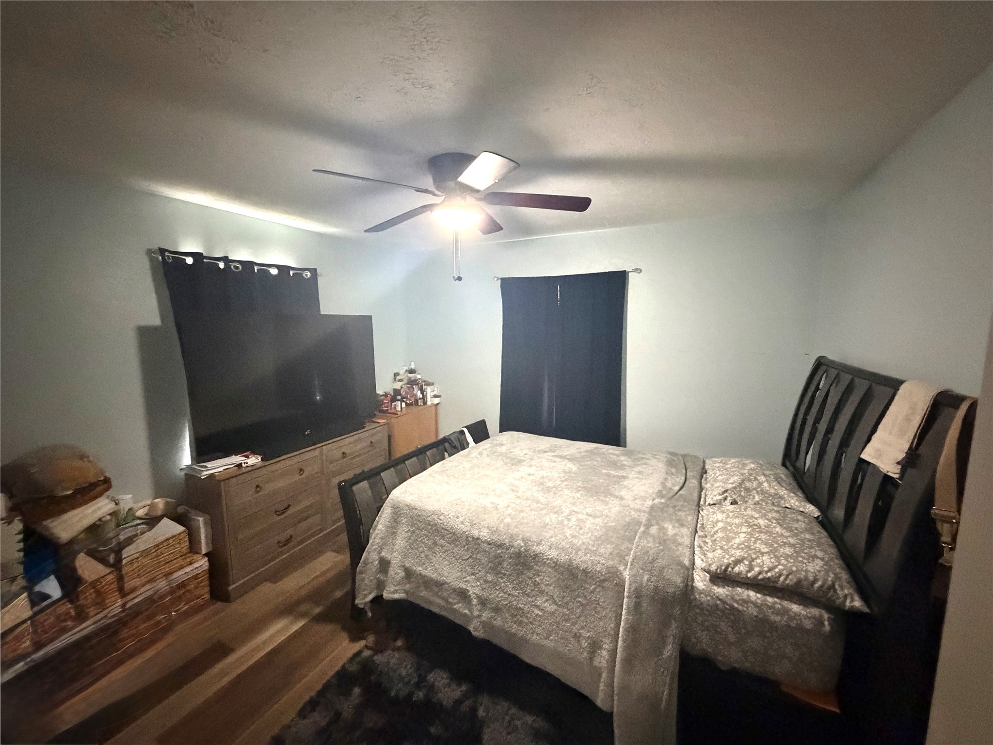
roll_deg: +0.0
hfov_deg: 102.1
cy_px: 372
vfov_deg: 85.7
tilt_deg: -6.9
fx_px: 402
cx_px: 496
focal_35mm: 14
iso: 1600
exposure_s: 1/30
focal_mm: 2.22
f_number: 2.2
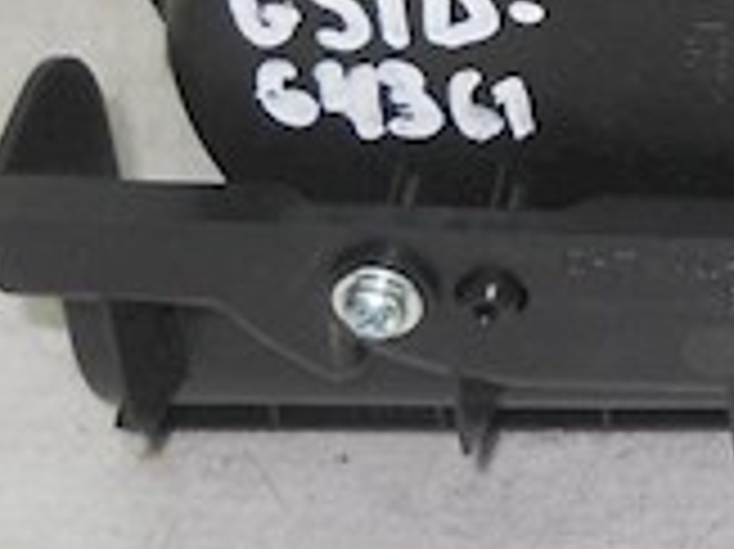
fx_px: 3411
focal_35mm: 161
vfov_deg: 9.0
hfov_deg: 11.7
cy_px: -292
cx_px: 1108
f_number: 5.5
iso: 100
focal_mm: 6.72
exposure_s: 1/30
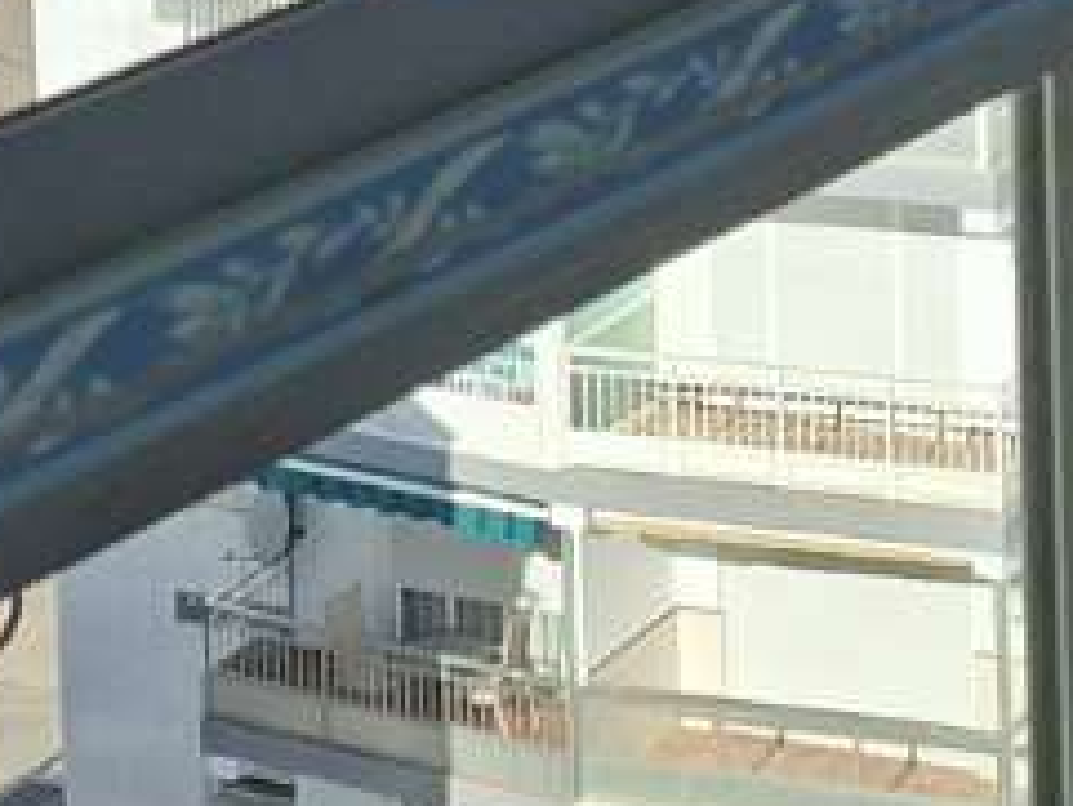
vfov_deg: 9.2
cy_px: -1191
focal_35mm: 143
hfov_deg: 13.2
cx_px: 1492
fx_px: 4435
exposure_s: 1/2128
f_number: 1.8
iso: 50
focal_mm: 5.54
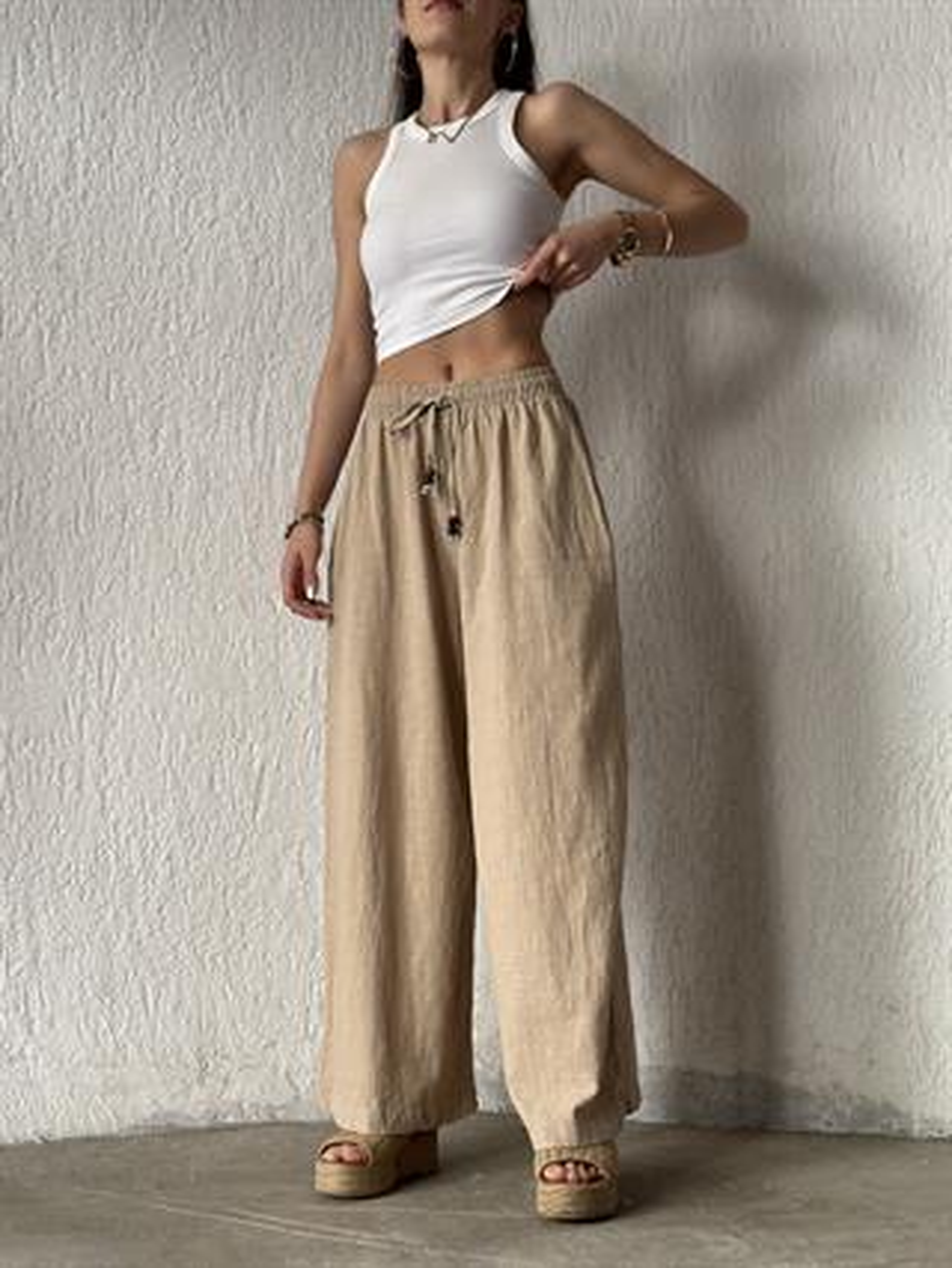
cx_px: 476
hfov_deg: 30.3
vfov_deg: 39.6
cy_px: 634
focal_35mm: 48
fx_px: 1758
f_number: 1.78
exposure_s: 1/121
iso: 80
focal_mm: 6.86
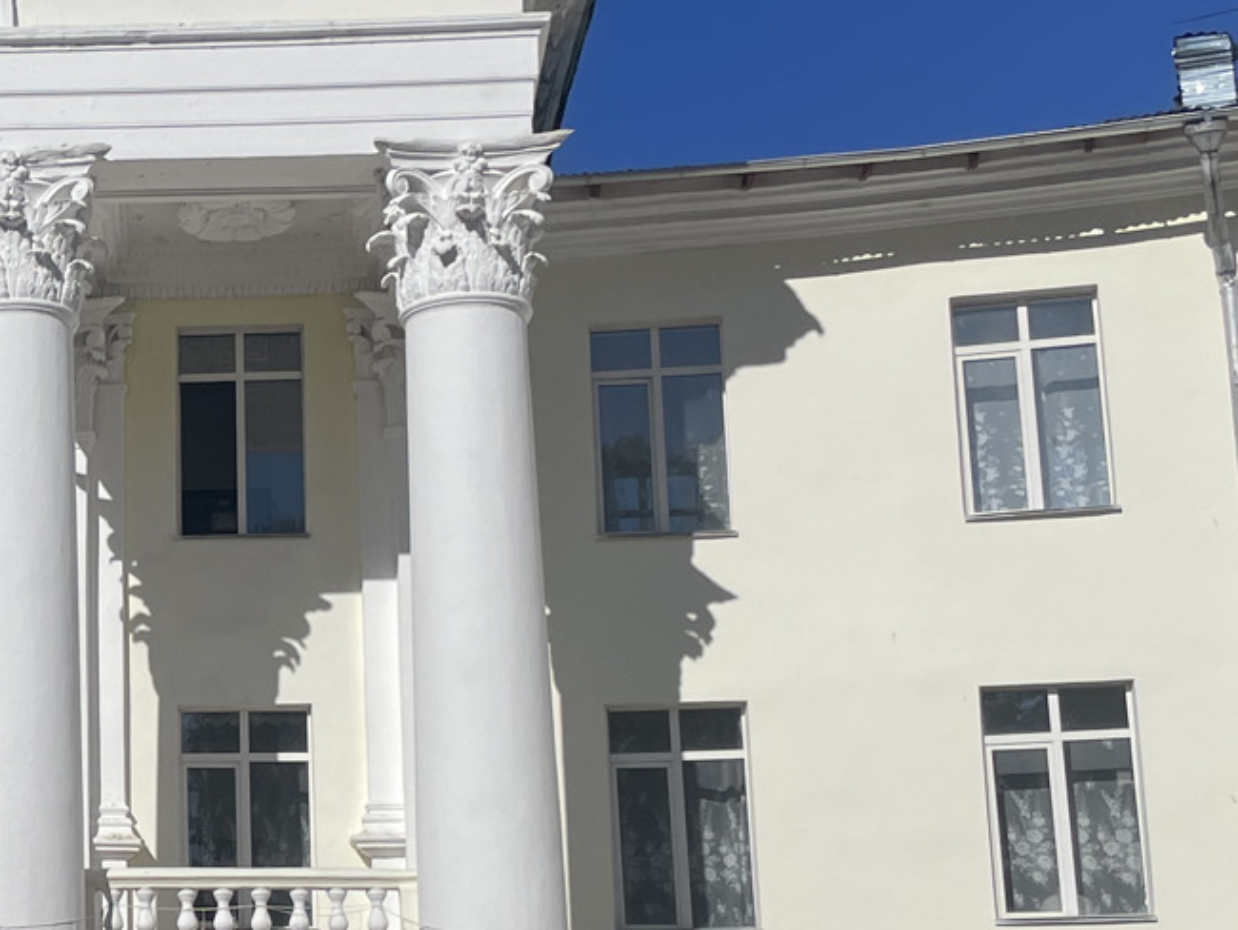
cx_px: -99
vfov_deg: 18.4
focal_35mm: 80
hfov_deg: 23.1
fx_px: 2862
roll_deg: -0.7
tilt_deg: +13.1
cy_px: 621
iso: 32
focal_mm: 4.2
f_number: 1.6
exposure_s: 1/11905
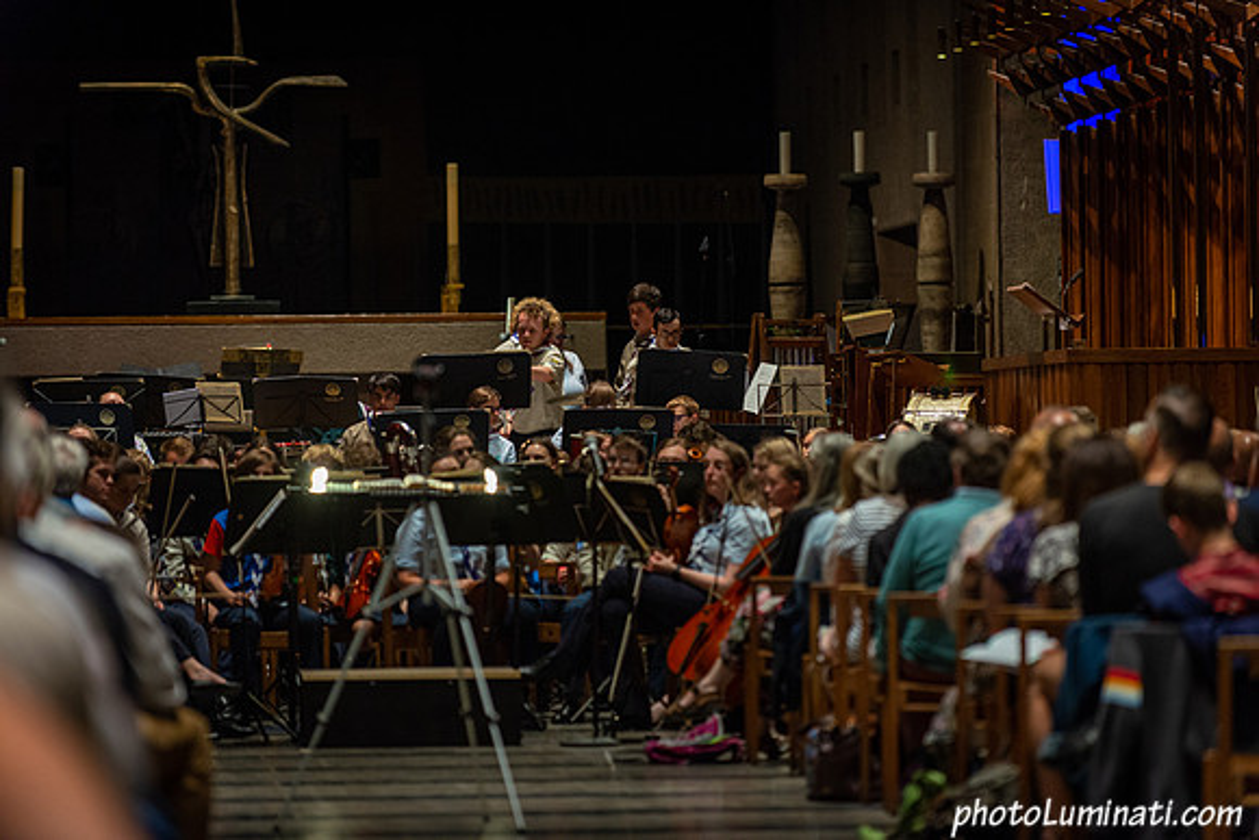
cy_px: 420
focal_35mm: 200
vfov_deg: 6.9
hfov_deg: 10.3
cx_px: 630
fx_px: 6996
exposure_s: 1/125
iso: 2500
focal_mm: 200
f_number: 2.8
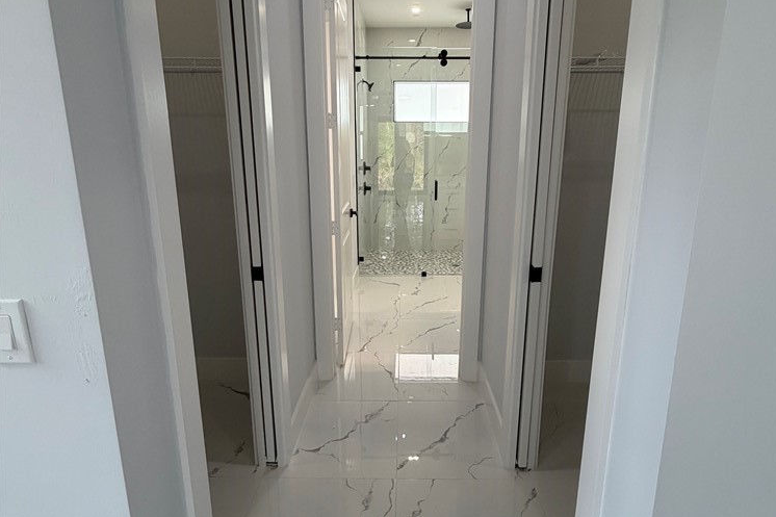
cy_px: 245
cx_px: 398
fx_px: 431
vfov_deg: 61.9
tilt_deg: -13.2
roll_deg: +0.3
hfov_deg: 84.0
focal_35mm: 20
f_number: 2.2
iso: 125
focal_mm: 2.22
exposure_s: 1/120
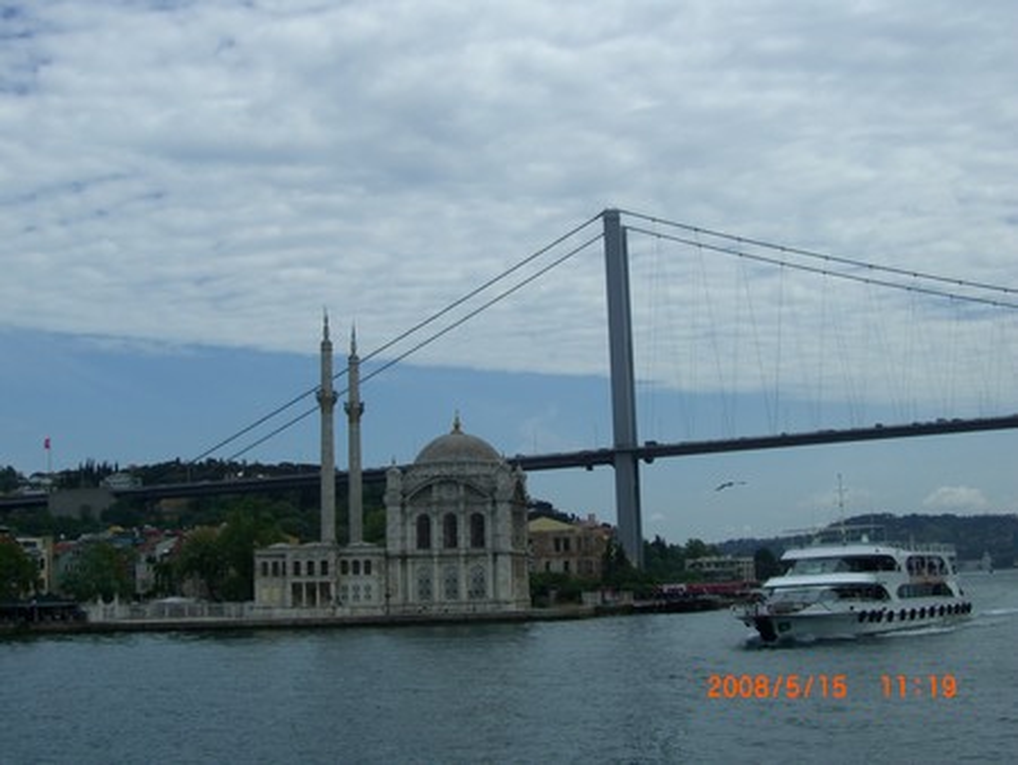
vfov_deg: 31.5
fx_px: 1354
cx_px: 509
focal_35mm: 46
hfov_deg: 41.2
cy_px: 382
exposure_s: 1/500
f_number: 6.2
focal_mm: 9.6
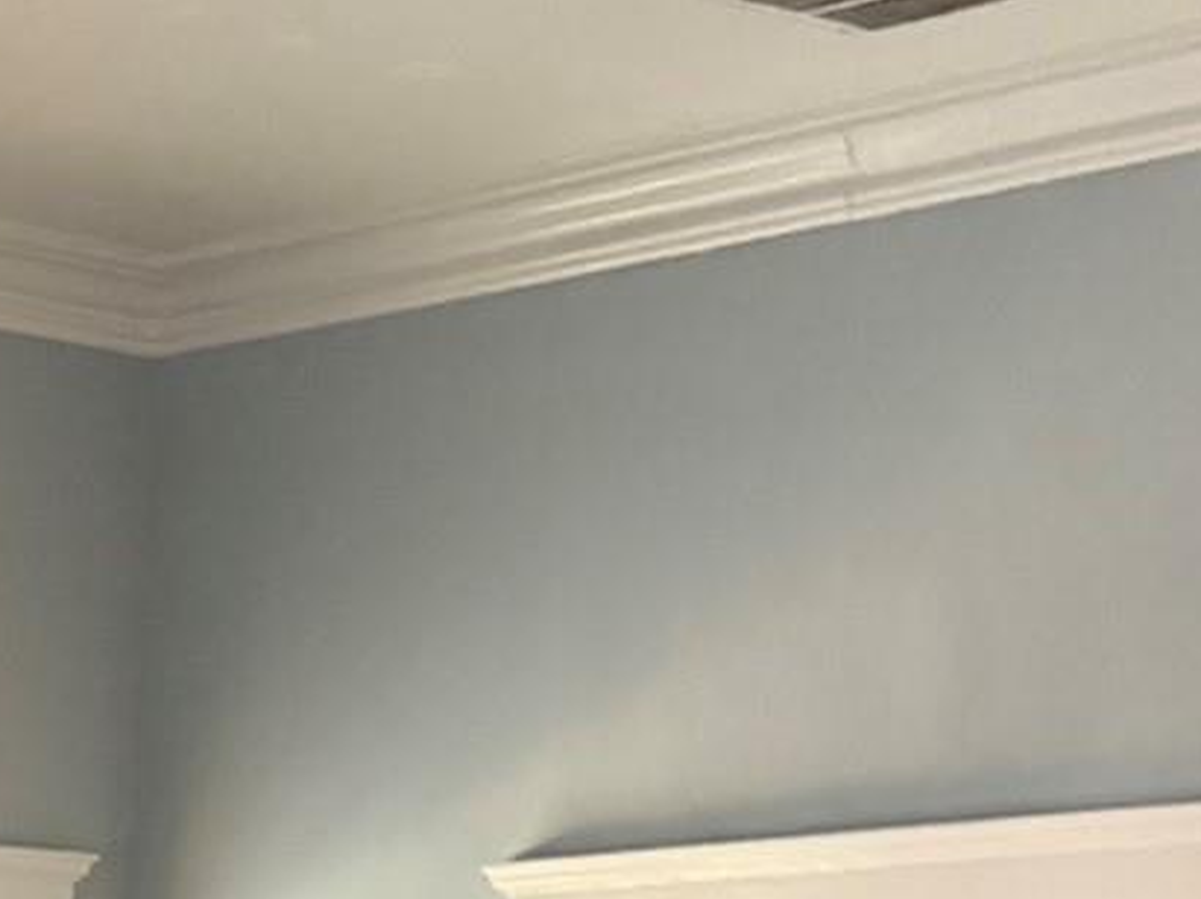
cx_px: -937
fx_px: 4161
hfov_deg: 14.5
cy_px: 1842
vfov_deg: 11.1
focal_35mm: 120
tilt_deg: -7.5
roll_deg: -1.4
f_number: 1.78
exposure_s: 1/55
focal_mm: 6.76
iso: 800
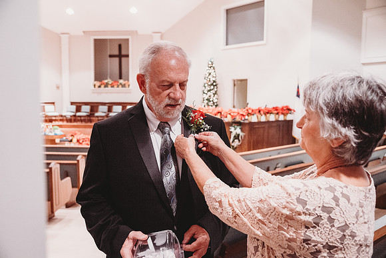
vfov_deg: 41.1
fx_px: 343
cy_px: 129
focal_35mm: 32
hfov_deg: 58.7
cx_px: 193
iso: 5000
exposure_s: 1/125
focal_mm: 32
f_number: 4
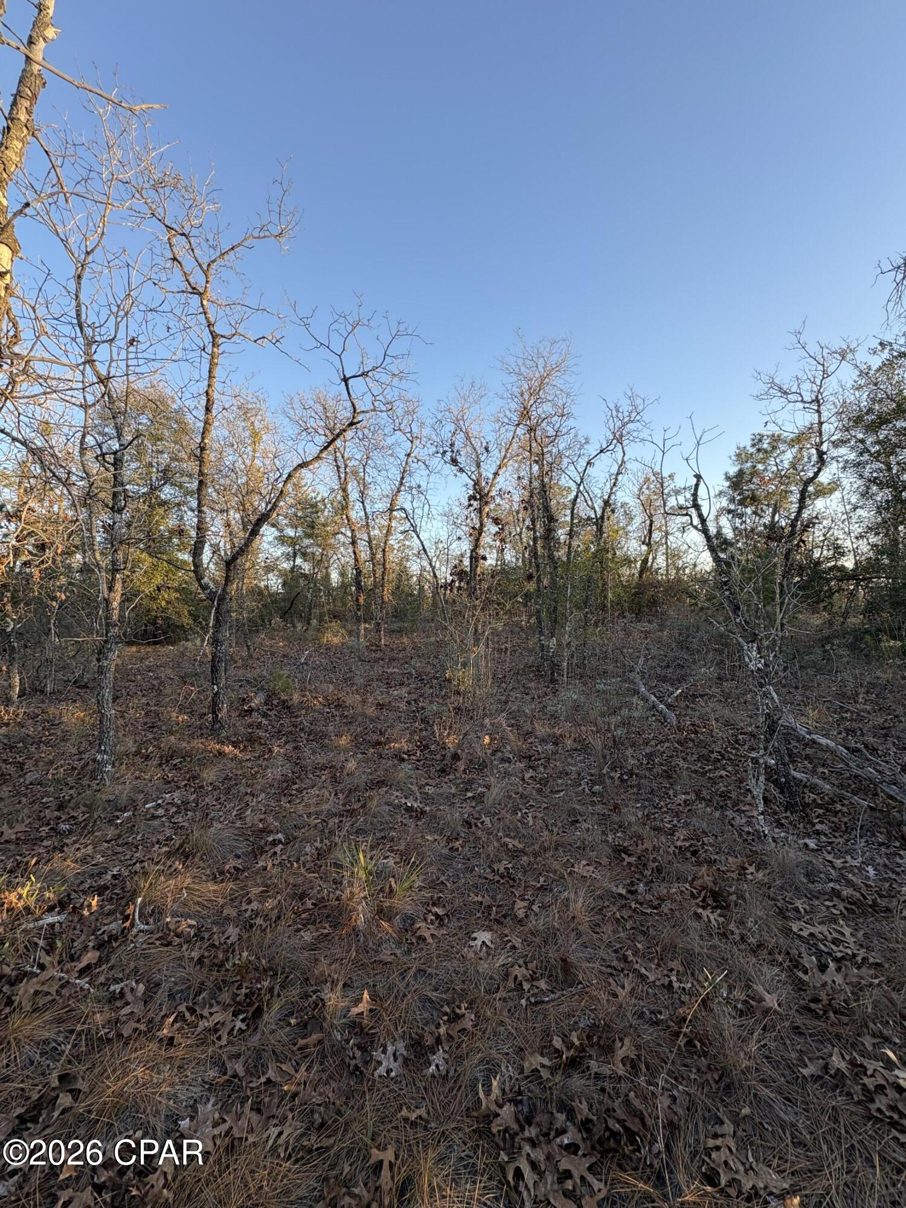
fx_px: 489
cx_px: 453
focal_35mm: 14
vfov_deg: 102.1
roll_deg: +0.2
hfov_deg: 85.7
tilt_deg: +0.5
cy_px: 604
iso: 40
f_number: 2.2
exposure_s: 1/226
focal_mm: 2.22
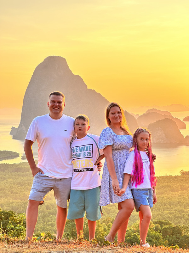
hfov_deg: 19.1
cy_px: 126
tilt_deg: -2.7
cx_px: 94
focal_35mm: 77
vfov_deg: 25.3
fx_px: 561
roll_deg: +1.1
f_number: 2.8
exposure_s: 1/196
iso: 32
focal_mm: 9
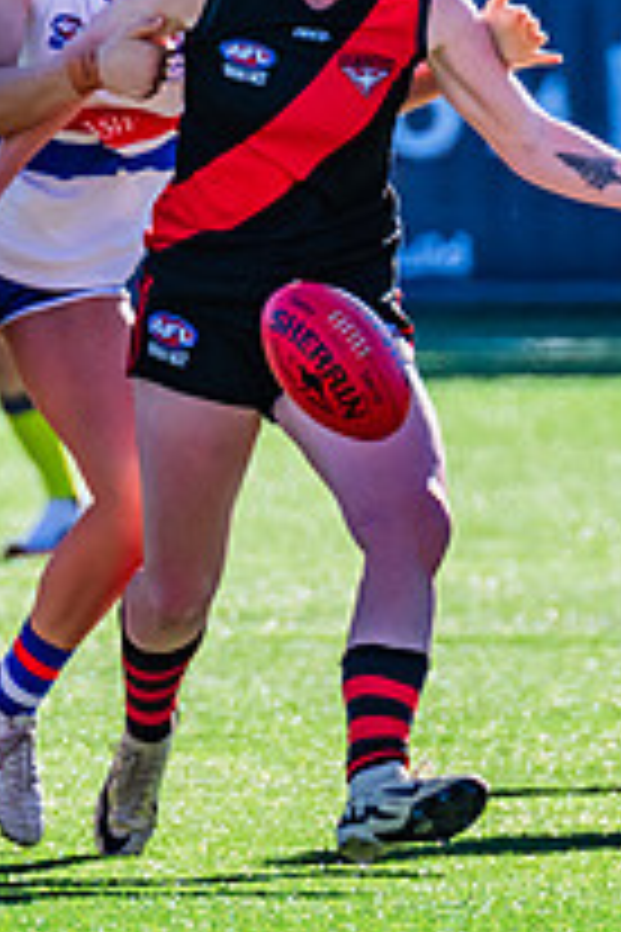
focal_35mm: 1742
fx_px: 45071
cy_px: 308
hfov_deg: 0.8
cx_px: 180
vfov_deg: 1.2
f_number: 9
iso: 800
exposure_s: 1/1250
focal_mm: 600
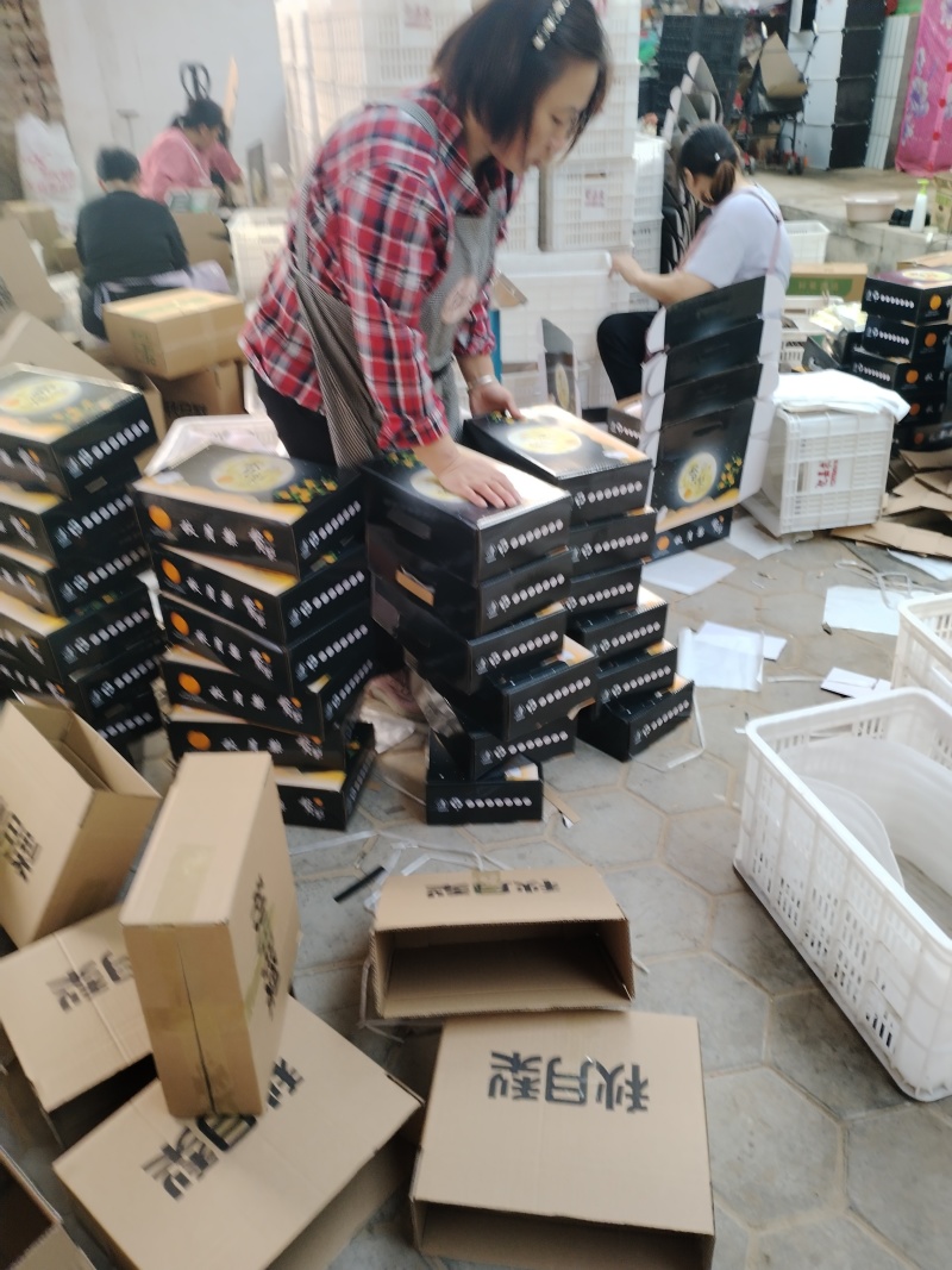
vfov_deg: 67.3
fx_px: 954
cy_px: 635
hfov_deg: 53.1
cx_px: 476
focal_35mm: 26
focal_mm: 4.26
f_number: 1.8
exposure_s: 1/33.3
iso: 284
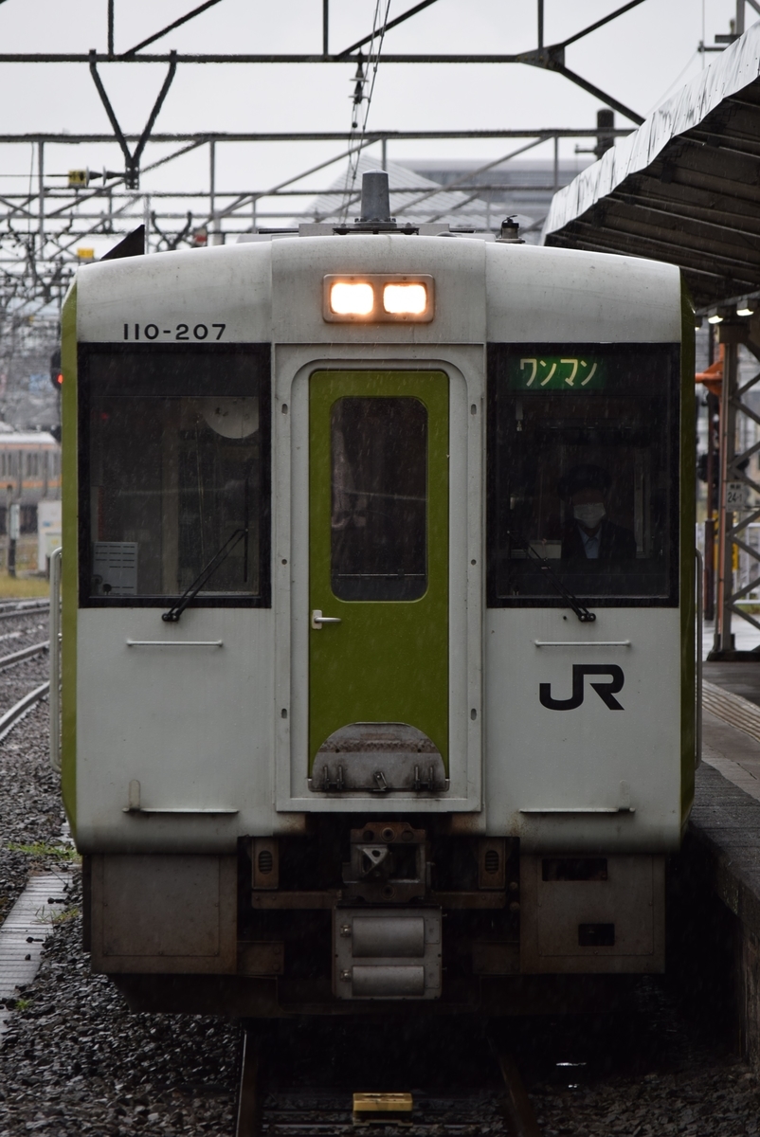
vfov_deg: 8.8
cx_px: 380
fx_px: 7349
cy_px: 568
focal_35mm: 232
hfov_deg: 5.9
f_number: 5
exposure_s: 1/250
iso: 200
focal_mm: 155
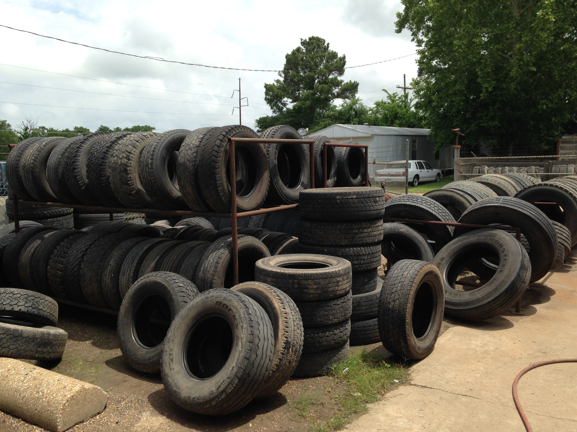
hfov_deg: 55.4
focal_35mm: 33
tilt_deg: -7.9
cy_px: 216
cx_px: 288
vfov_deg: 42.9
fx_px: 550
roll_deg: +2.1
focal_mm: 4.12
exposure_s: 1/1323
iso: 50
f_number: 2.4
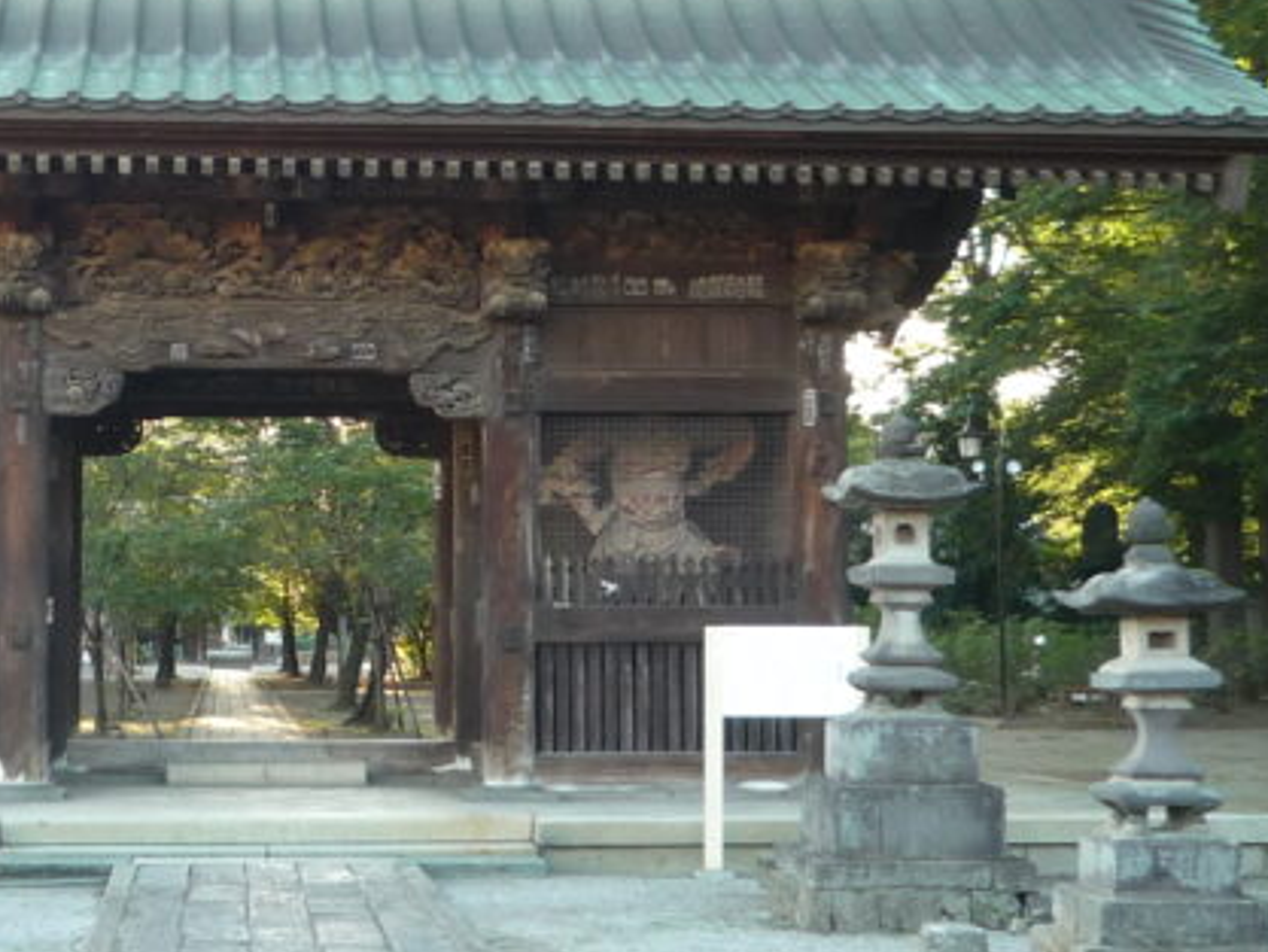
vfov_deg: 20.4
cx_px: 334
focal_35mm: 72
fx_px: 2638
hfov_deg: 26.7
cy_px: 520
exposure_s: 1/50
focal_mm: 4.4
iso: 100
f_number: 2.8
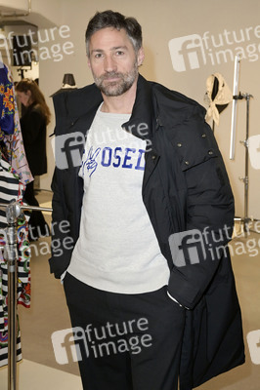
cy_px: 195
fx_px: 521
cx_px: 130
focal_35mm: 48
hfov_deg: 28.0
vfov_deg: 41.1
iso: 2500
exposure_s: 1/125
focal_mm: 48
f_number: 5.6
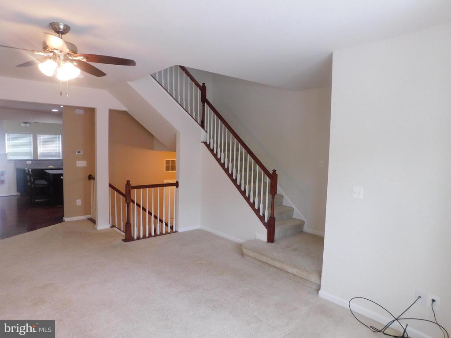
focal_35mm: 23
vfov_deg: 58.9
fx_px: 300
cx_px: 226
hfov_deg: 73.9
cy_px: 169
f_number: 3
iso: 220
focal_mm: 4
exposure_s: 1/30
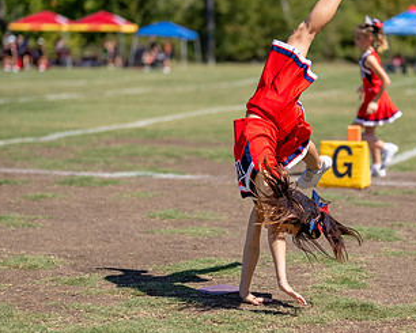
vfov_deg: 12.4
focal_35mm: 124
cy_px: 170
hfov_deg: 15.5
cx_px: 272
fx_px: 1527
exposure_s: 1/16000
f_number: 1.2
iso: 160
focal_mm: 50
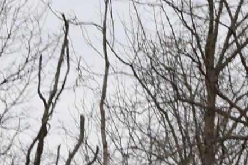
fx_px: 1477
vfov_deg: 5.9
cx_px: -197
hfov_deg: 9.2
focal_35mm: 214
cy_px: 516
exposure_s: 1/200
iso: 400
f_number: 10
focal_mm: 21
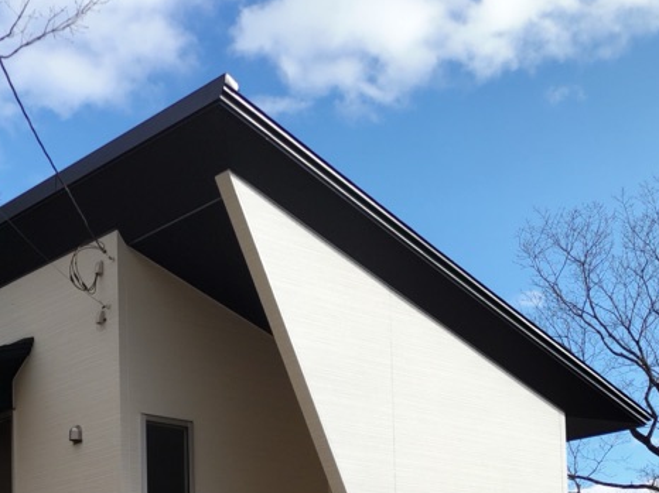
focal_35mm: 67
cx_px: 215
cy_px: 607
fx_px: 1275
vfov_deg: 20.4
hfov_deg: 28.8
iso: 50
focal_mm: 4.8
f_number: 1.79
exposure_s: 1/674
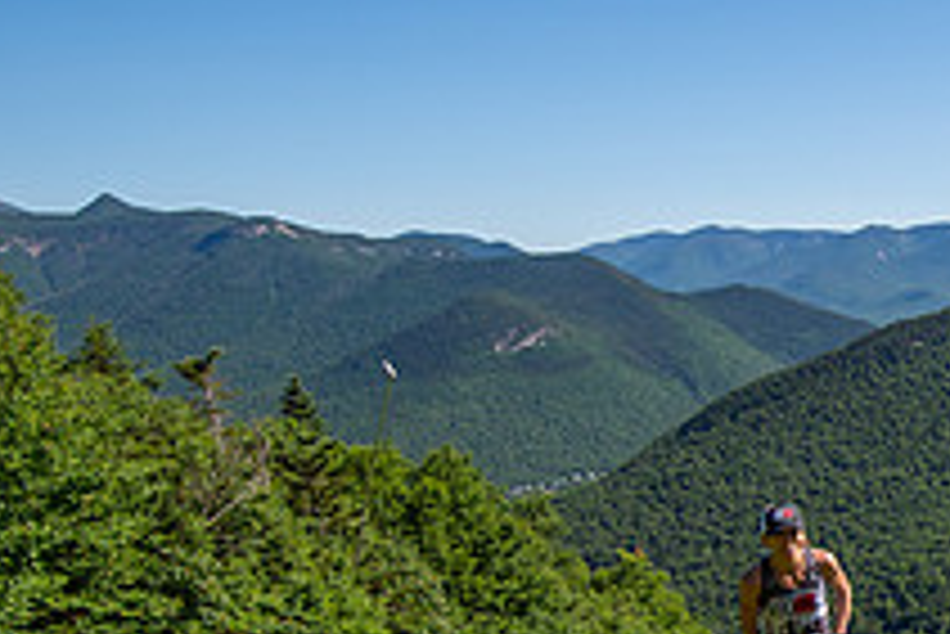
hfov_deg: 36.2
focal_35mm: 44
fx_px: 1162
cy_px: 571
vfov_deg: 29.3
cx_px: 1094
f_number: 5
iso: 100
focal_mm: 16
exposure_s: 1/640
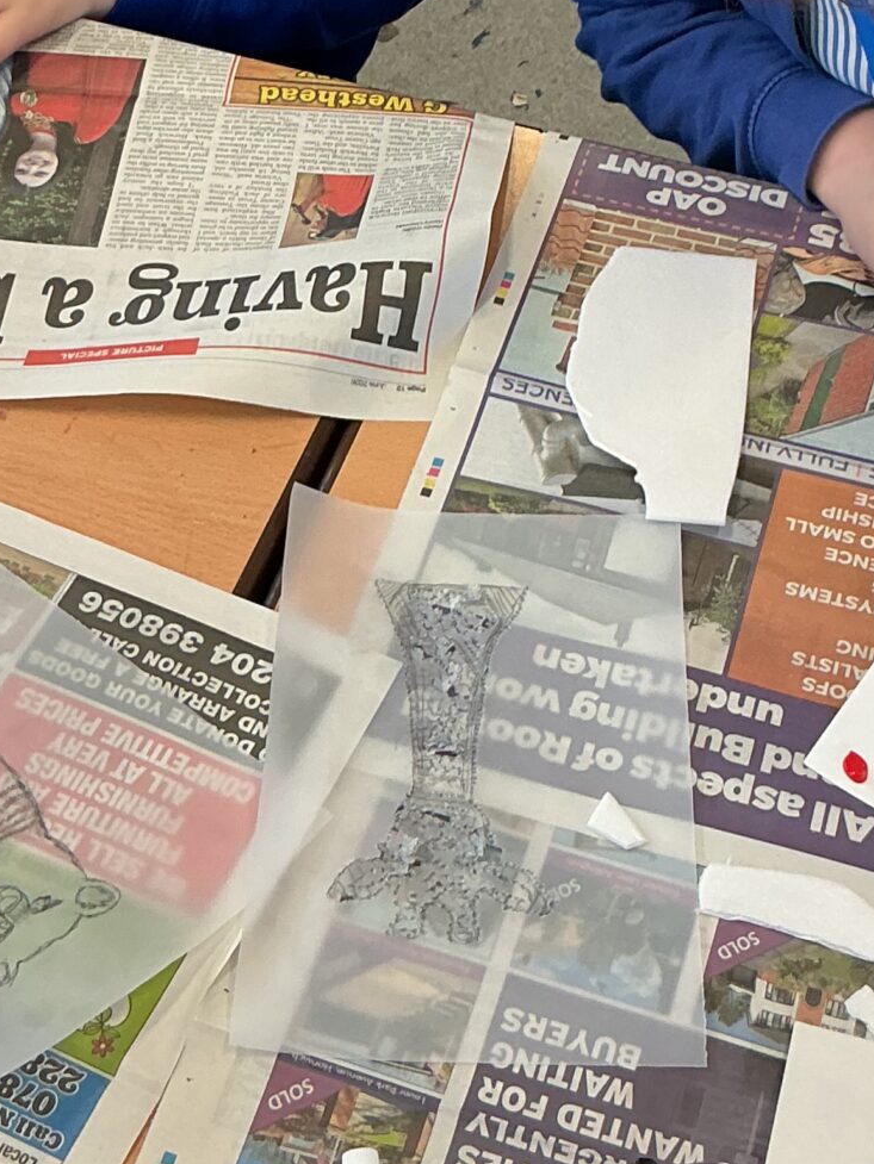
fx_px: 2558
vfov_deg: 25.0
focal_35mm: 76
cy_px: 164
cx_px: 445
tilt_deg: -46.4
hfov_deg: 19.4
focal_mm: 3
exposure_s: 1/50
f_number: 1.8
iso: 50
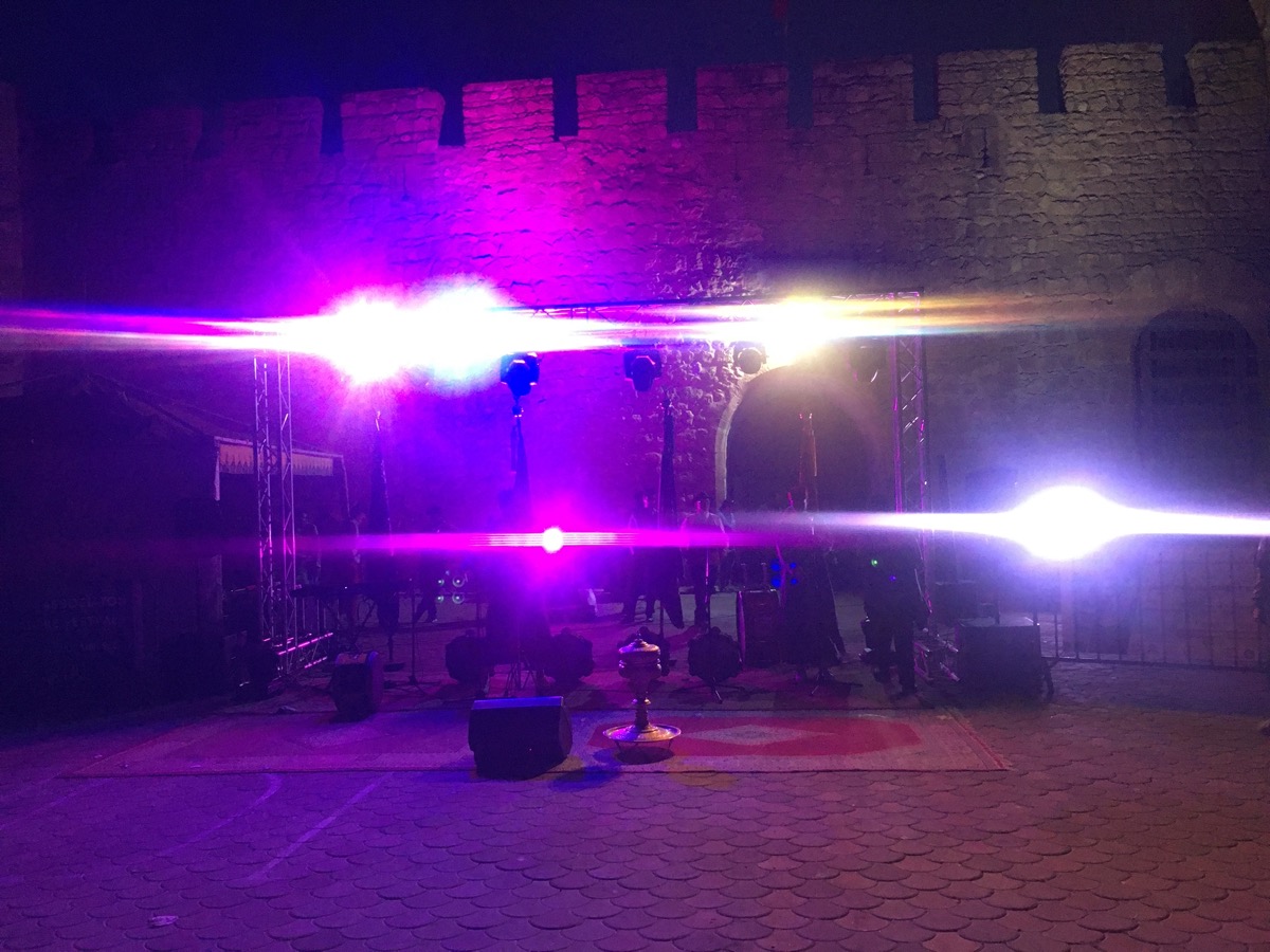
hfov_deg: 61.7
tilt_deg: +3.8
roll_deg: +0.8
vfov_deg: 48.2
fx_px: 1064
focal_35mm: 29
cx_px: 635
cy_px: 476
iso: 200
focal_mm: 4.15
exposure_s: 1/25
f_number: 2.2
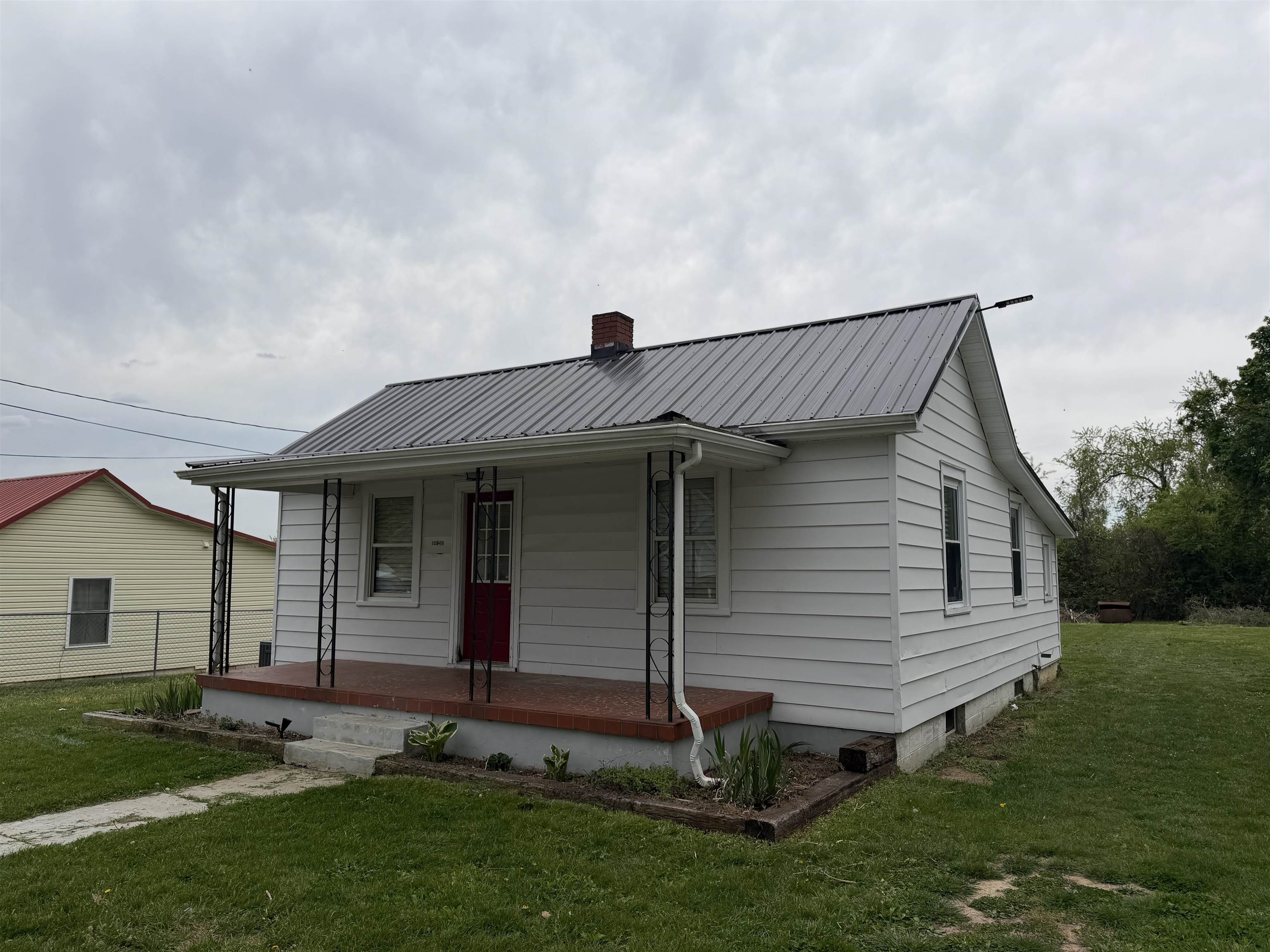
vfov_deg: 56.8
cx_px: 635
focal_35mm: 24
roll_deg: -0.3
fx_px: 881
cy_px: 476
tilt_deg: +5.3
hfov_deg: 71.6
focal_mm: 6.76
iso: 80
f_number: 1.78
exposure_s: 1/8130
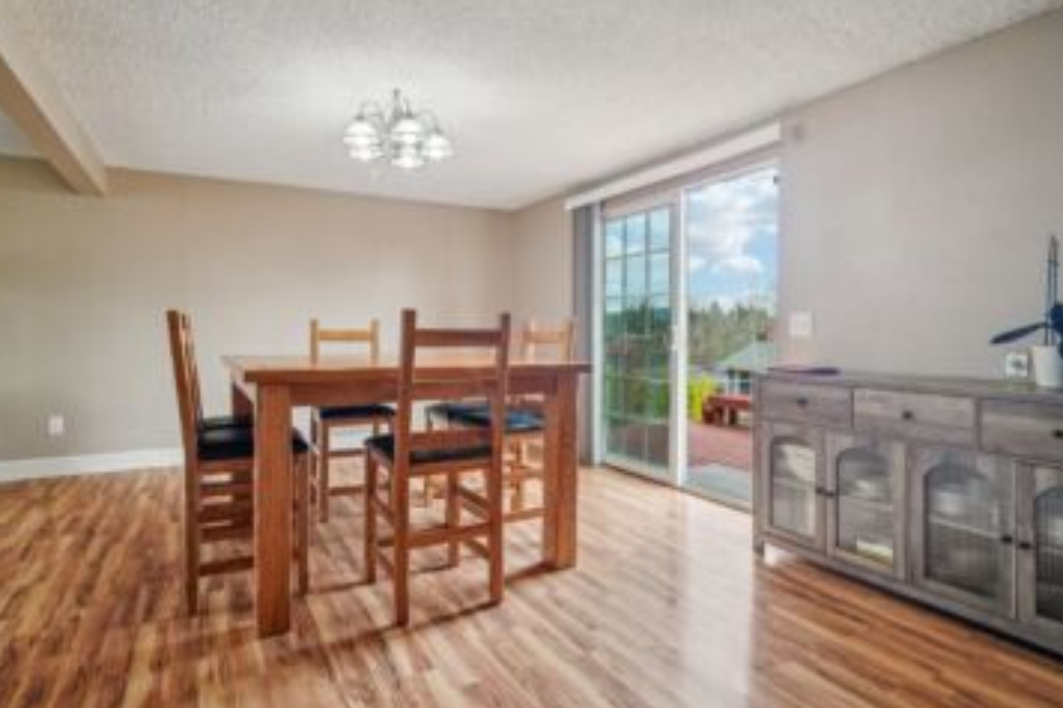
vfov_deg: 67.3
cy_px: 372
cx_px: 487
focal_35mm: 18
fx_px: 531
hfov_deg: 89.8
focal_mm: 16
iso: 1600
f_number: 8
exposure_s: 1/100
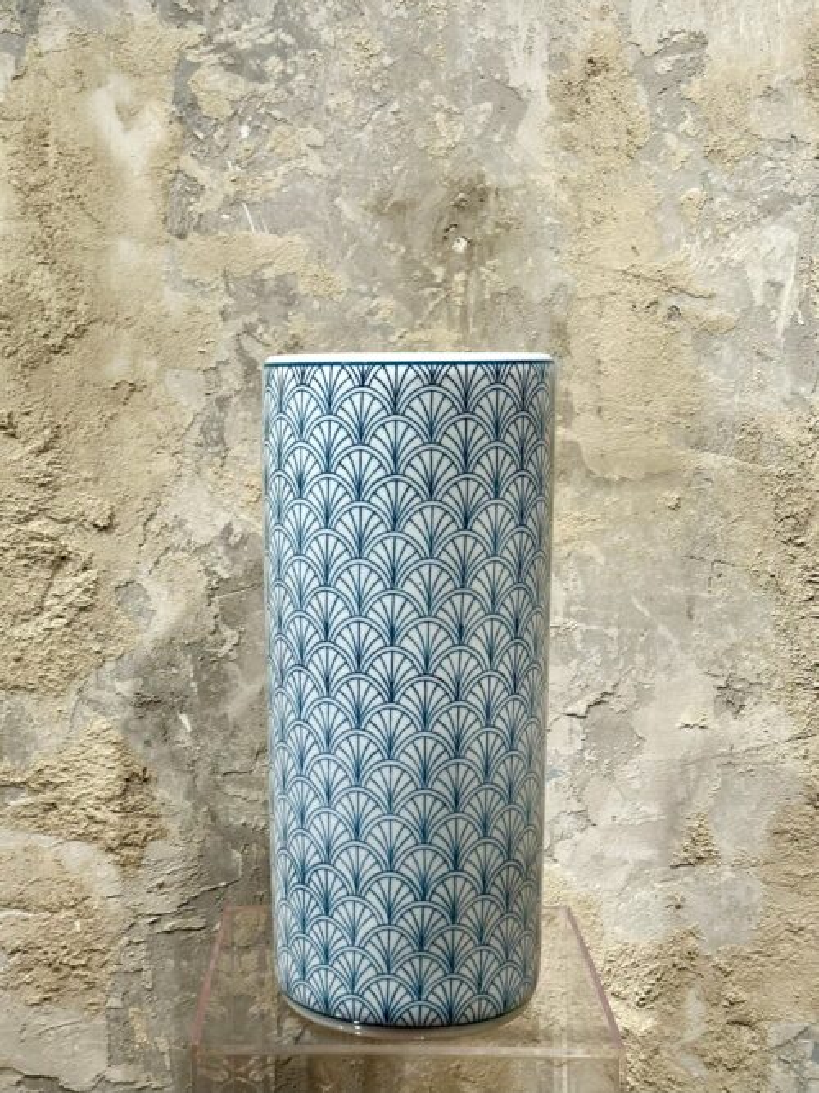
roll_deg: -1.6
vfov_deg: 39.7
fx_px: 1515
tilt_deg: -3.5
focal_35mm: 48
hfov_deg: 30.3
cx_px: 410
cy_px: 546
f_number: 1.78
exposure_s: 1/133
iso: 50
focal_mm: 6.86
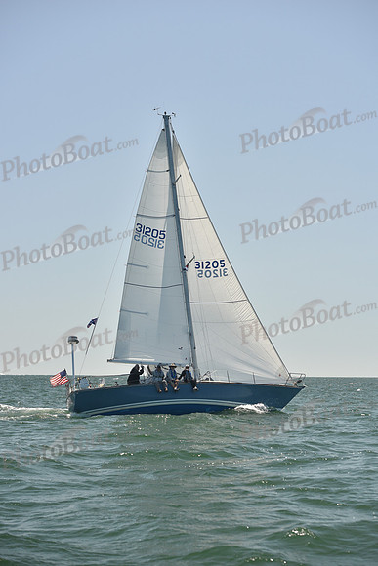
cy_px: 283
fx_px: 1102
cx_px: 189
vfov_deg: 28.8
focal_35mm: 70
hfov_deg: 19.5
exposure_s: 1/800
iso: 250
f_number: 5
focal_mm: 70
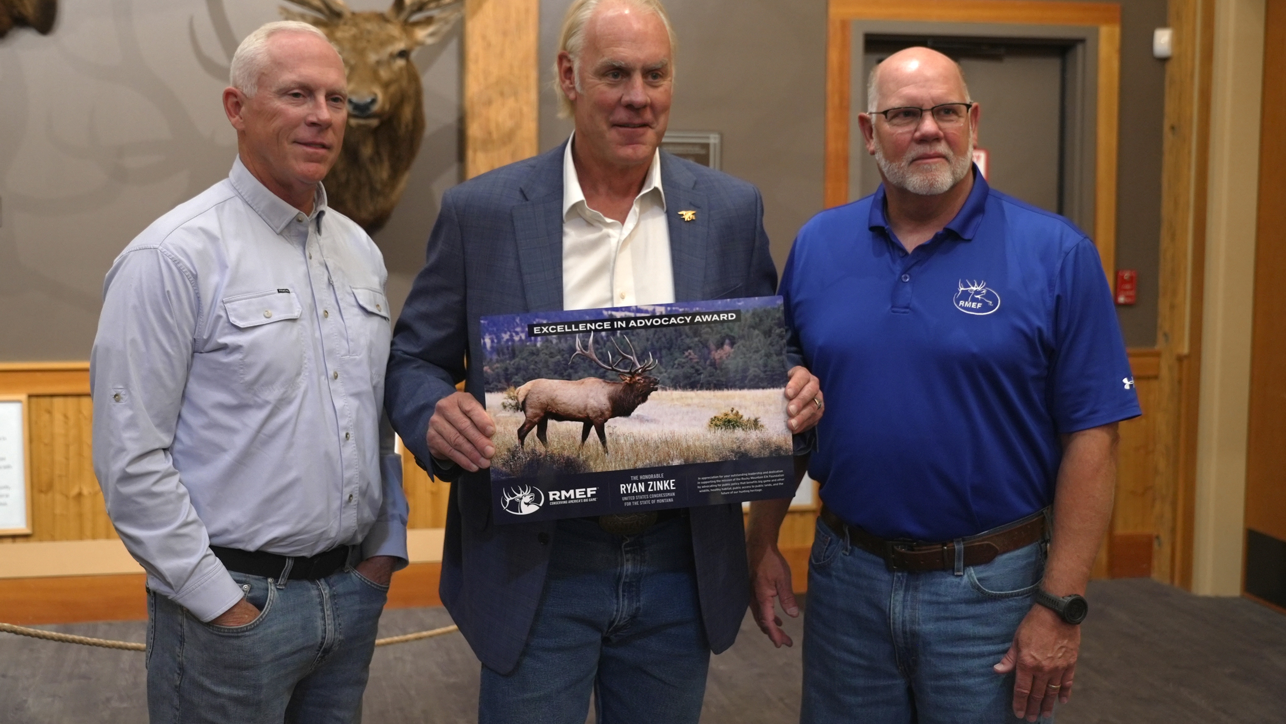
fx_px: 1671
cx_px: 652
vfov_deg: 24.4
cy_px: 303
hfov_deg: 42.1
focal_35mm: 49
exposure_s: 1/60
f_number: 4
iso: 2000
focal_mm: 46
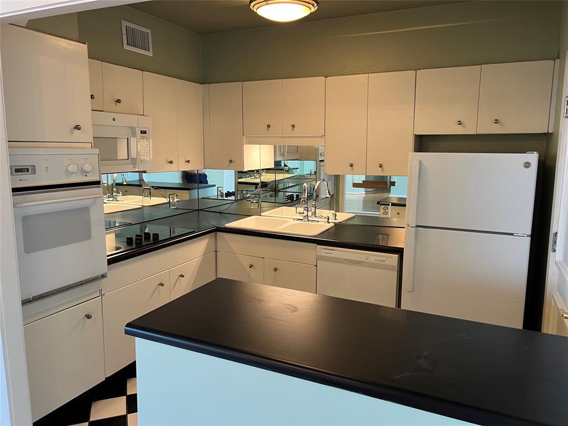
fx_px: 427
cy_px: 213
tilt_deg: -8.0
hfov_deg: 67.3
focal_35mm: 26
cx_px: 284
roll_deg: -0.1
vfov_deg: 53.1
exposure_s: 1/60
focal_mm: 5.7
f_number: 1.5
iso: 80
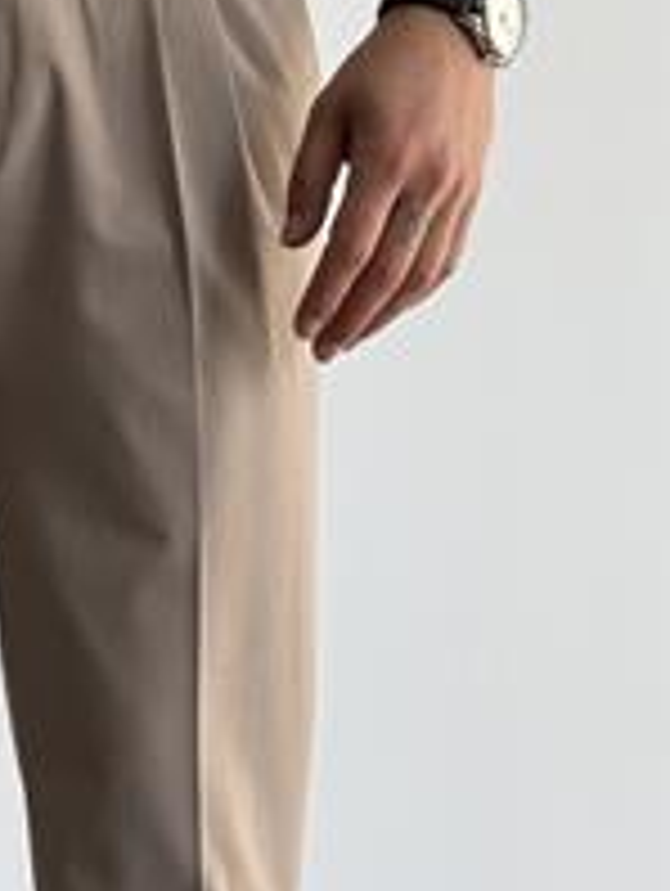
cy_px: 839
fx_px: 3322
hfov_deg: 11.4
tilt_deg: -2.3
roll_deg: -0.7
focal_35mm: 129
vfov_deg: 15.1
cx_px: -58
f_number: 1.78
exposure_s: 1/193
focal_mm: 6.76
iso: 64
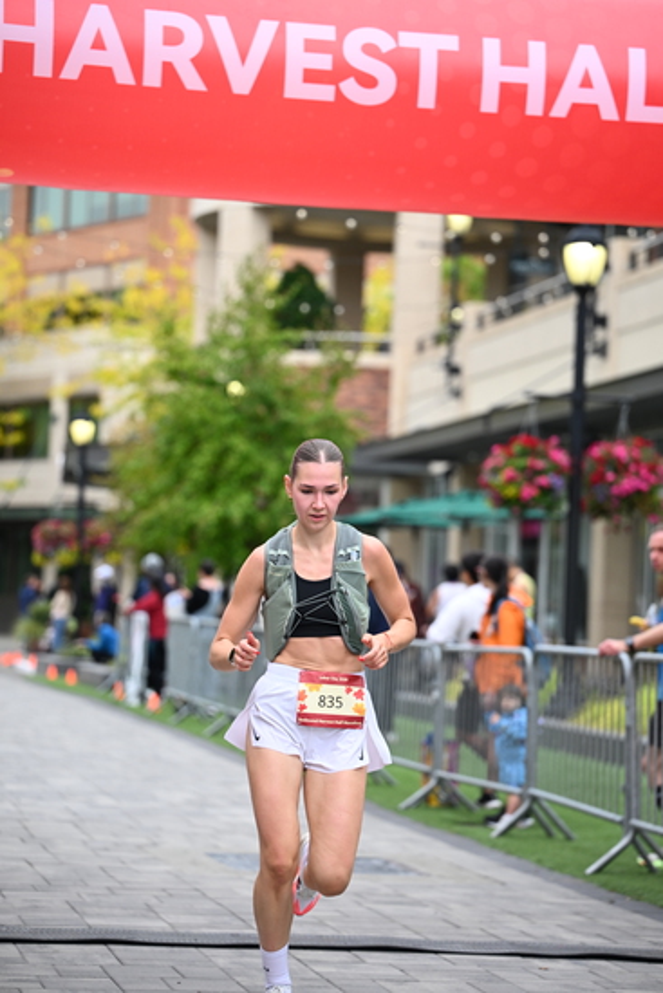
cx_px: 332
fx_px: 2871
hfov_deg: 13.2
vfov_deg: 19.6
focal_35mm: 104
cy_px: 496
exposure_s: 1/2000
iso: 640
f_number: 2.8
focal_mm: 104
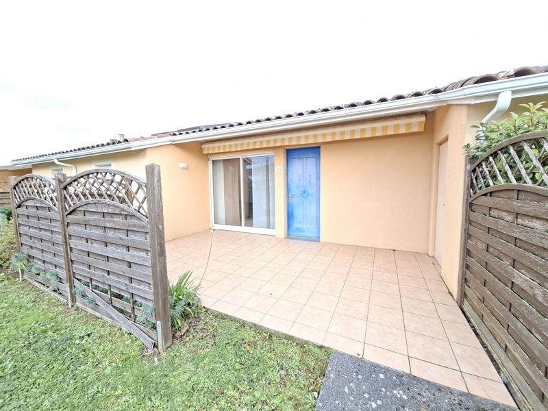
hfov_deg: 106.2
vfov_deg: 89.9
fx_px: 206
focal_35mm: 13
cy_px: 206
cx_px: 274
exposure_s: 1/60
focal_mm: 1.74
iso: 40
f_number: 2.2
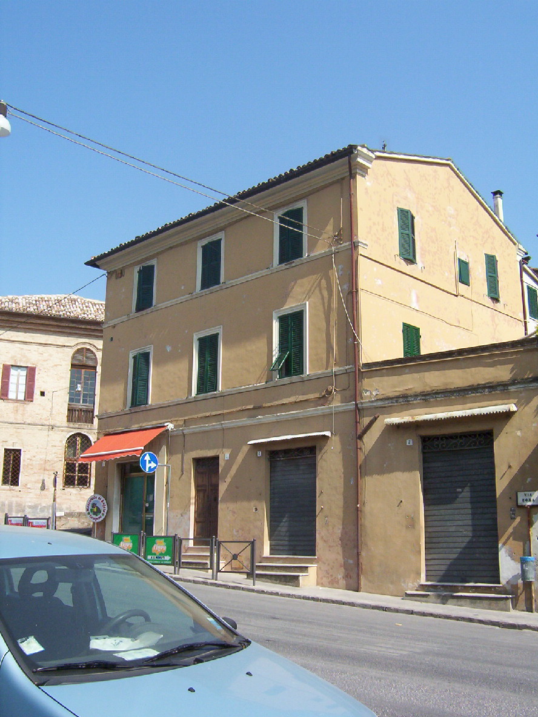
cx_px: 269
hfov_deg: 39.7
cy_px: 358
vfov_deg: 51.4
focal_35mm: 36
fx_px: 746
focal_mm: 5.54
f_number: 5.24
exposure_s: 1/664
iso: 100
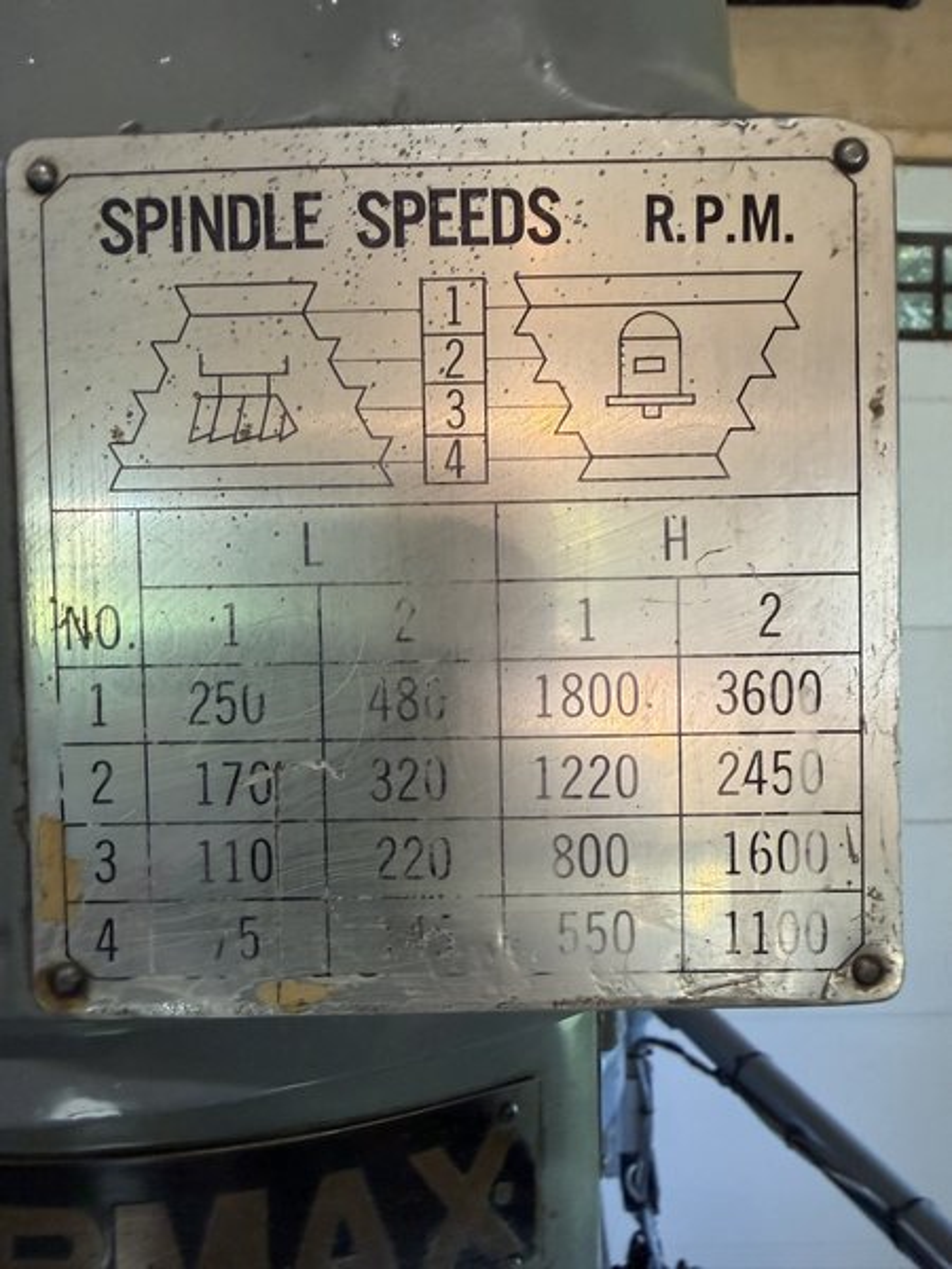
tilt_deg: -0.9
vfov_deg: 71.6
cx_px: 476
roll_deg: -0.4
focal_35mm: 24
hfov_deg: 56.8
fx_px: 880
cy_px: 634
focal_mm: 2.22
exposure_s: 1/120
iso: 250
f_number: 2.2
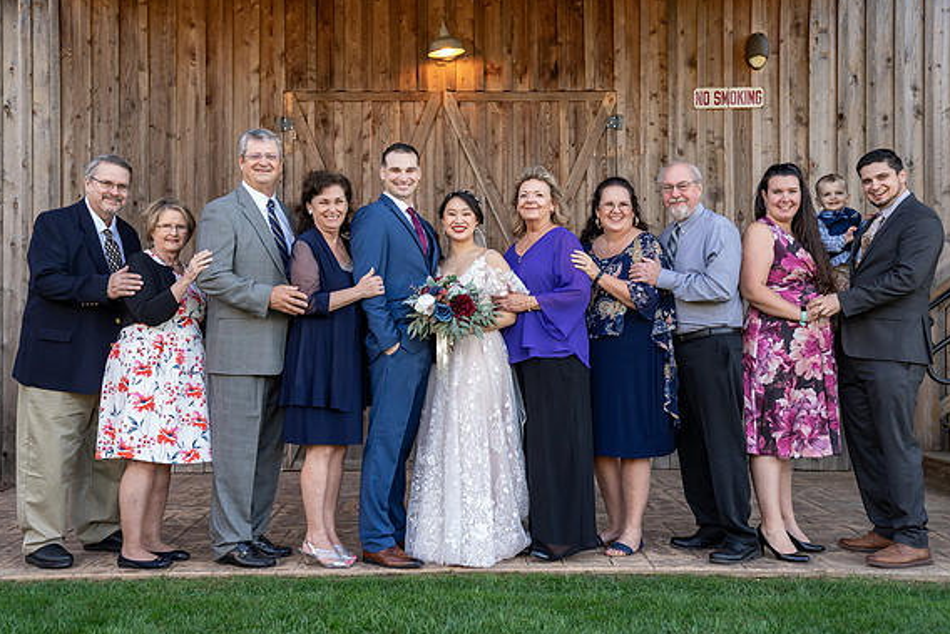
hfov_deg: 43.6
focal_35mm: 45
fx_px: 1188
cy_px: 301
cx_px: 453
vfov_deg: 29.9
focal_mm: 42
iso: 400
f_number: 4
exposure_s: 1/200
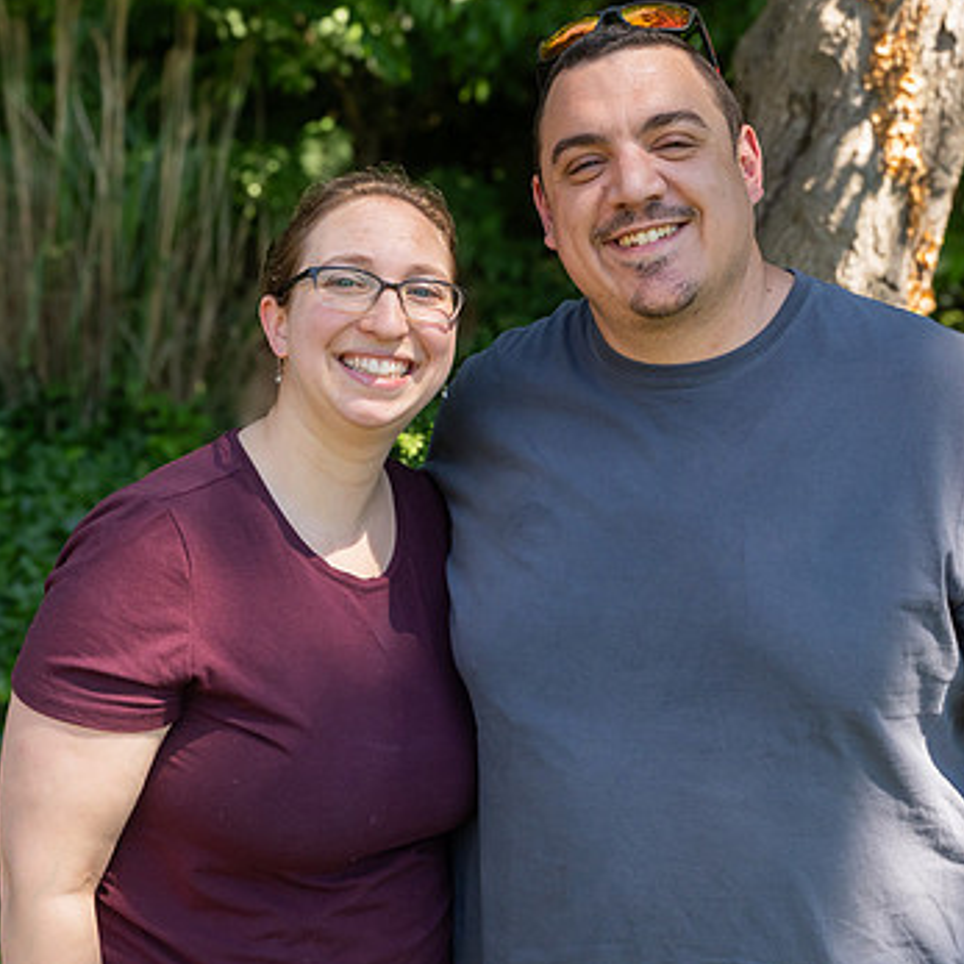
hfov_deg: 34.6
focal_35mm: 49
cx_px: 572
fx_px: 1544
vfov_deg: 34.7
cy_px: 454
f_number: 6.3
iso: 640
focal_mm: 23
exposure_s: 1/400
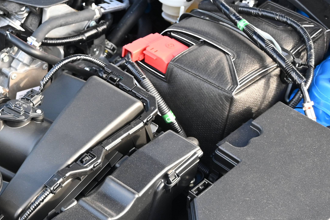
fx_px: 684
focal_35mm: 75
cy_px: 111
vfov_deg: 18.3
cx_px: 25
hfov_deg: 26.1
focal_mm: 19.5
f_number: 3.8
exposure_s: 1/200
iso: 400
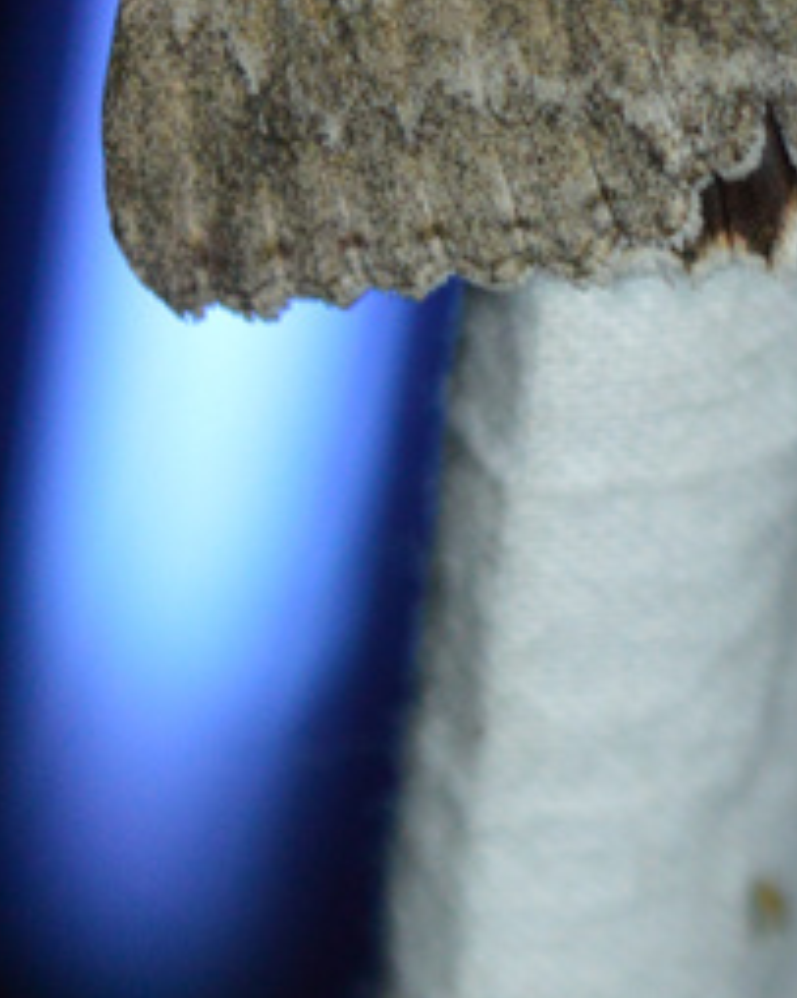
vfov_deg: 9.7
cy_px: -240
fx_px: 5758
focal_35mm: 195
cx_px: 773
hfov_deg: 7.9
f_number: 5.6
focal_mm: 55
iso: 1100
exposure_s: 1/60
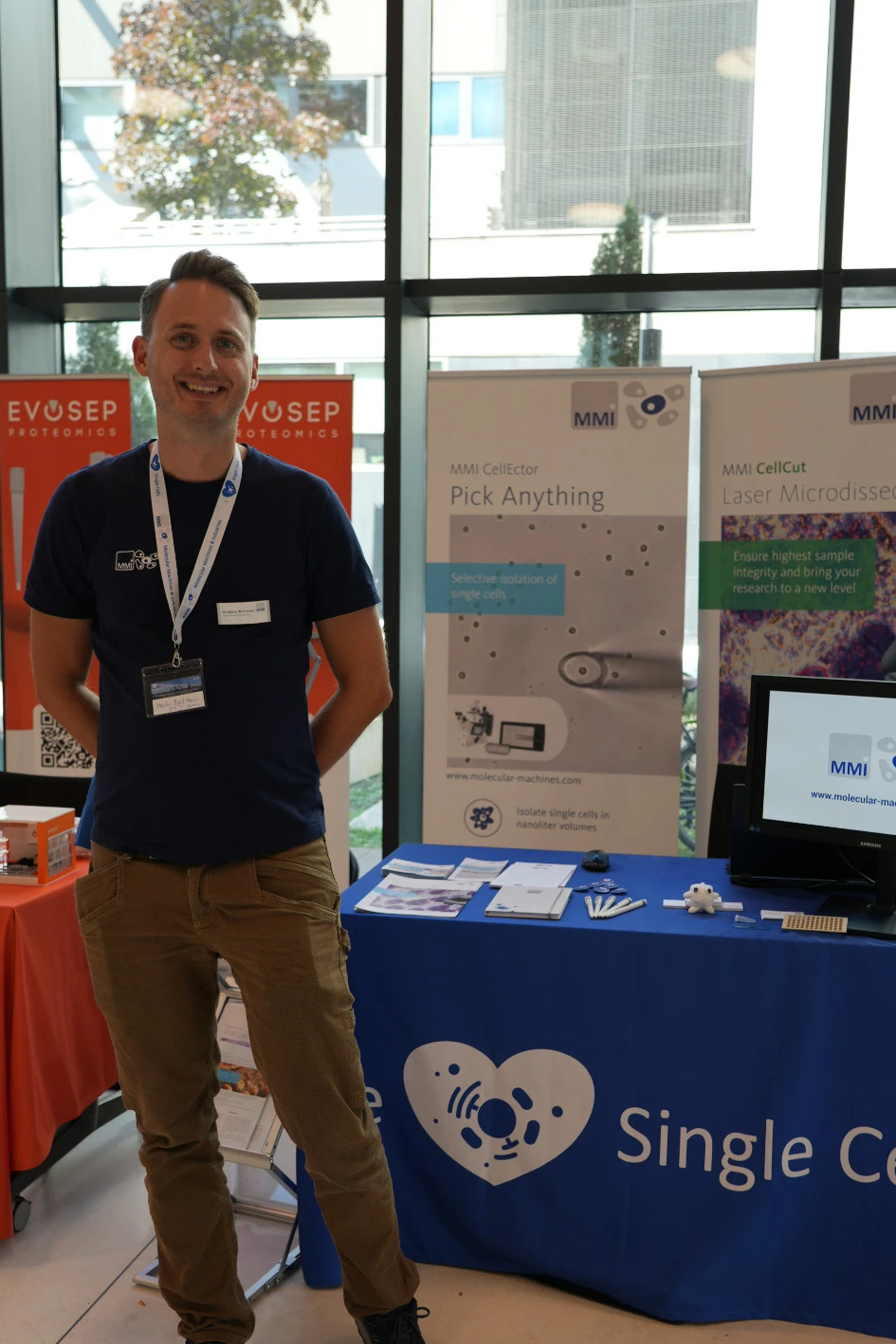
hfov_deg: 39.8
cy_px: 711
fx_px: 1232
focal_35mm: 33
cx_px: 521
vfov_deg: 57.2
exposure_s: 1/50
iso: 100
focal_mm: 26
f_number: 4
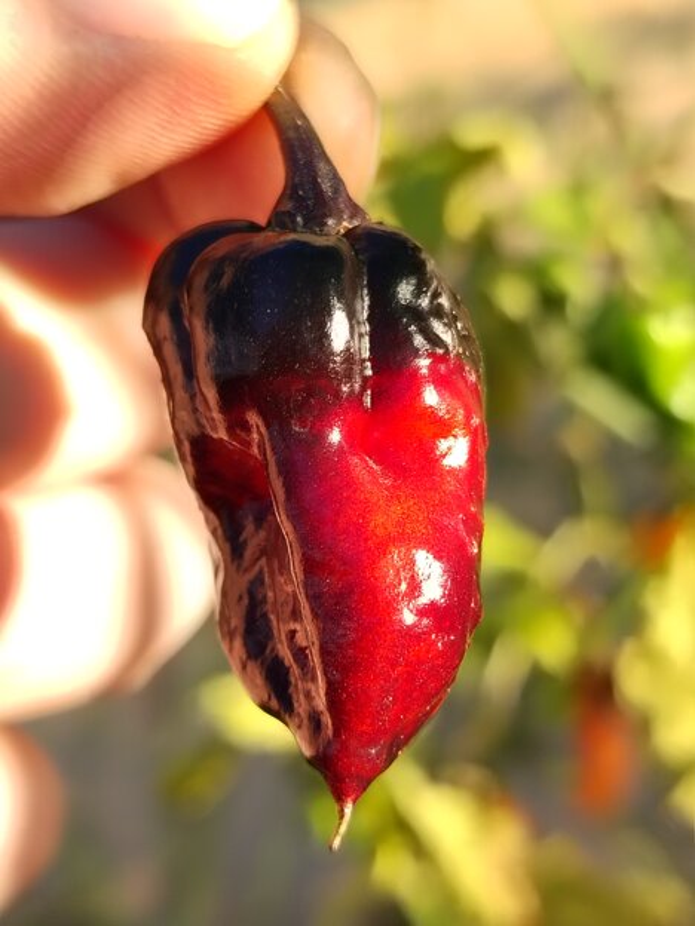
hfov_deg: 30.3
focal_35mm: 48
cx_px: 348
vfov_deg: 39.7
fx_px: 1285
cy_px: 463
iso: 573
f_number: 1.75
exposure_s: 1/900
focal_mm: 5.25
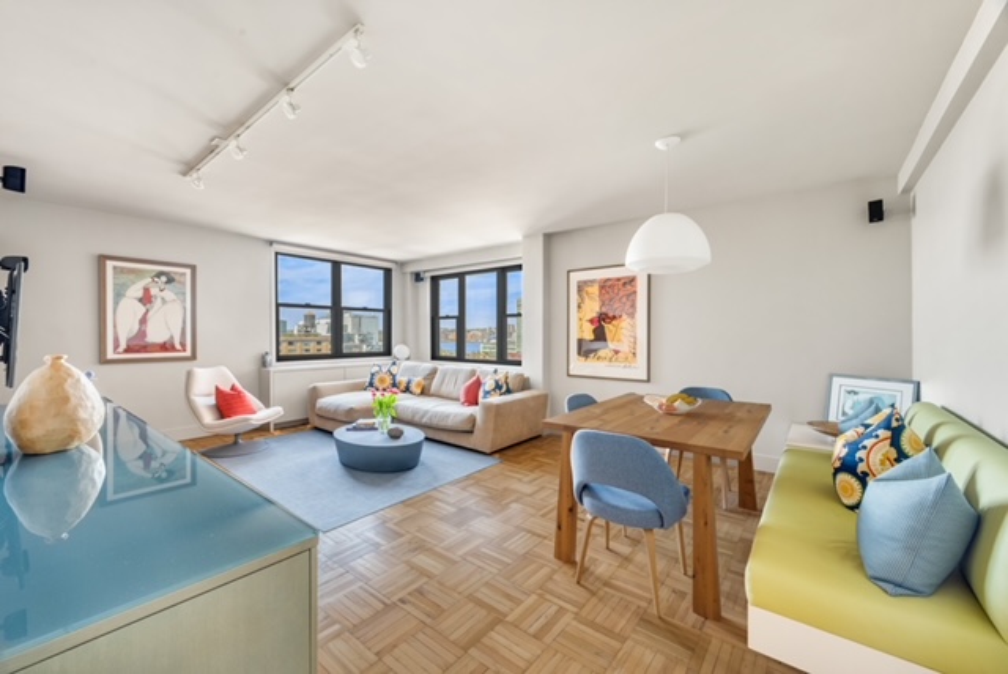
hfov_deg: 104.2
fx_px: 392
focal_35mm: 14
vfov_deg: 81.3
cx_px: 504
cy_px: 337
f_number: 10
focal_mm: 14
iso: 400
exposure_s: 1/1.25
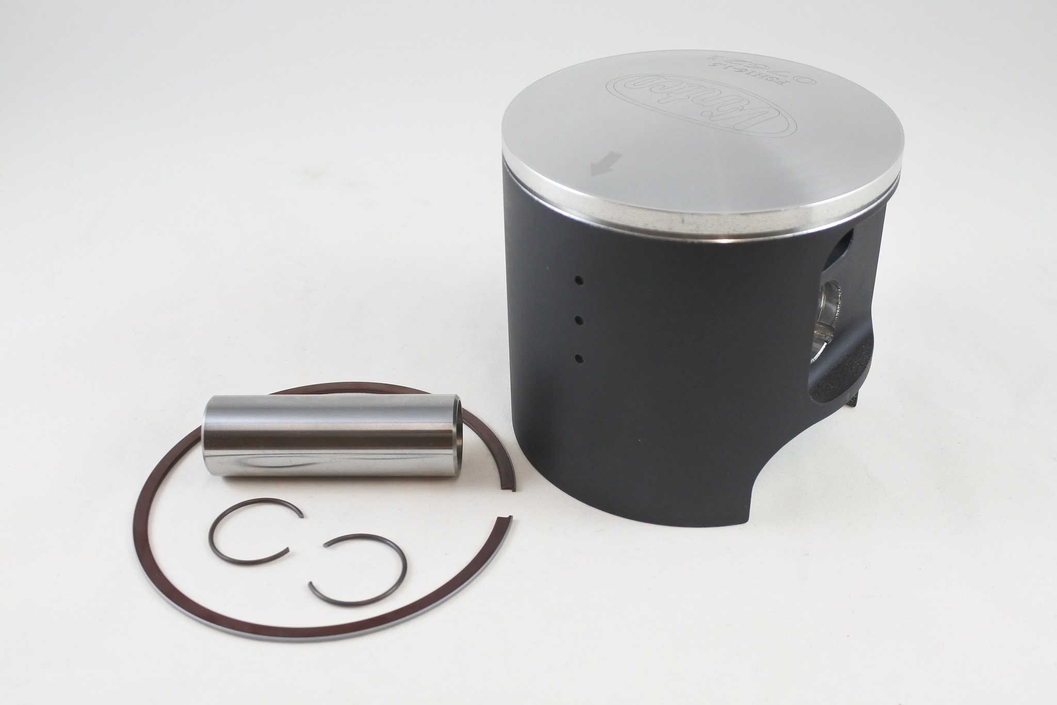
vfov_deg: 43.6
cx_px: 528
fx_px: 881
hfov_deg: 61.9
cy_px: 352
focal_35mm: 30
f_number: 3.8
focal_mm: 11.4
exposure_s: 1/125
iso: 400
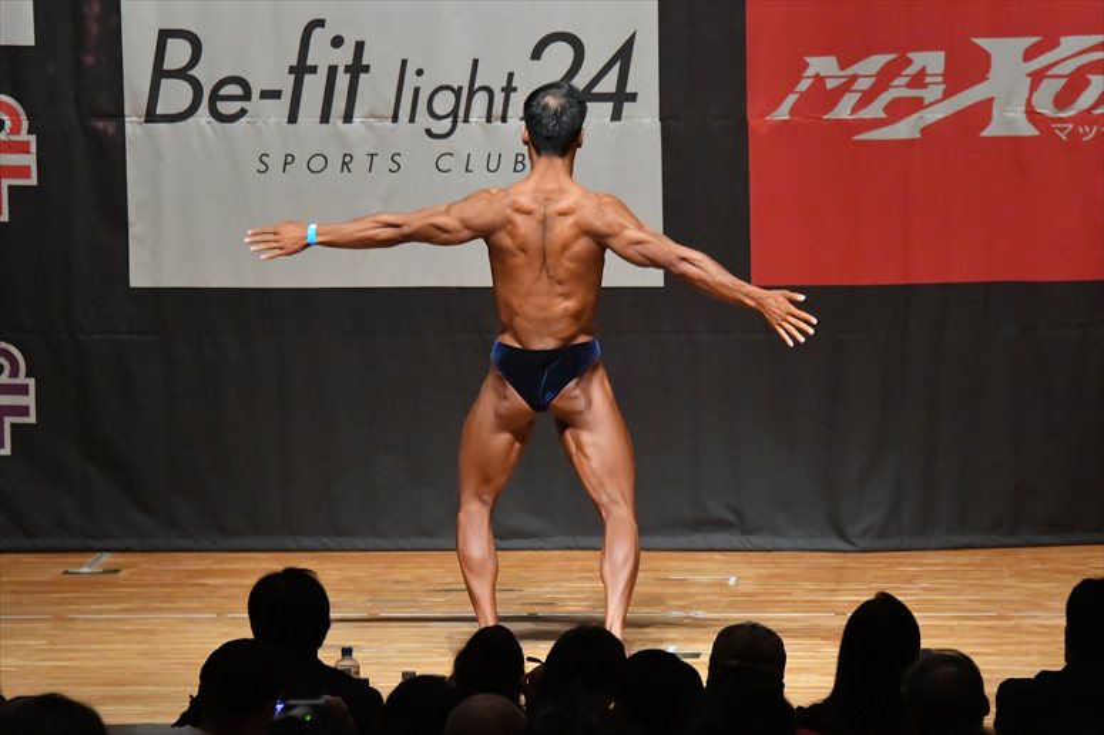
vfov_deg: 5.7
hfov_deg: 8.6
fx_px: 7357
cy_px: 368
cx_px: 552
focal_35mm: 240
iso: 12800
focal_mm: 160
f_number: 5.6
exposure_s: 1/400
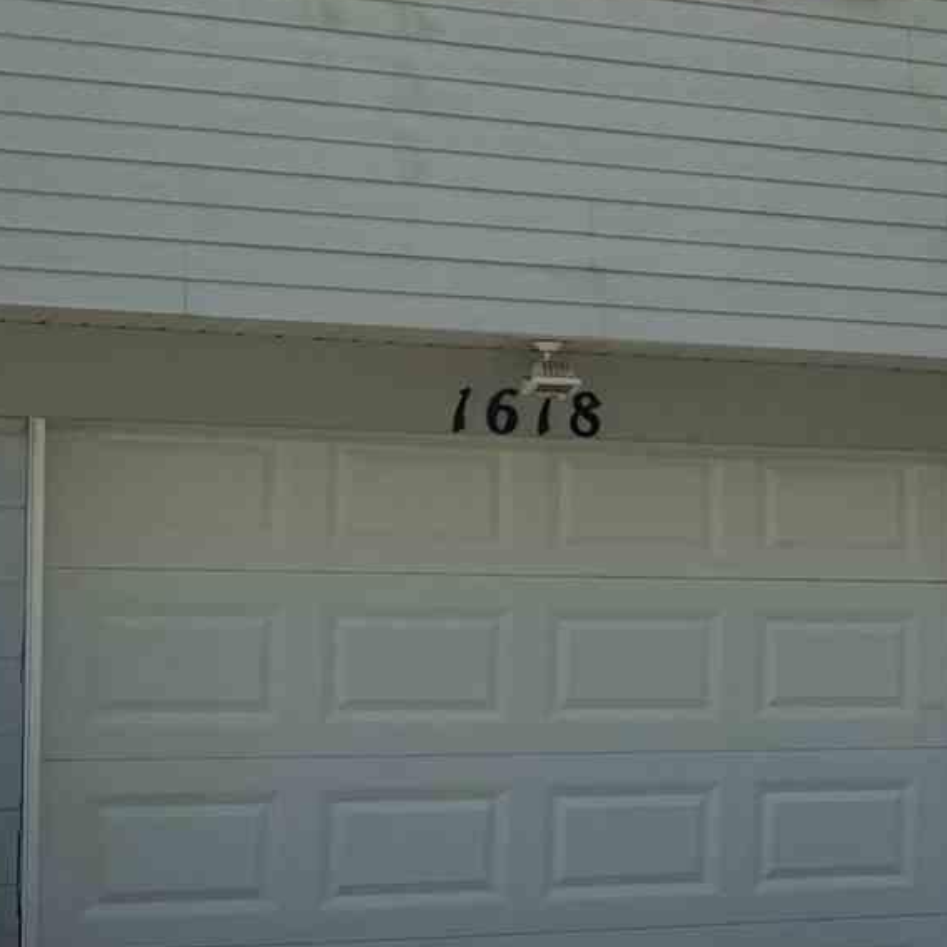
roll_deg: +1.2
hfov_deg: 13.4
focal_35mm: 115
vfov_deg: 15.2
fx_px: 3559
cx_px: 1769
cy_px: 456
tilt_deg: +5.0
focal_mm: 6.76
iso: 80
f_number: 1.78
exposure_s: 1/2525
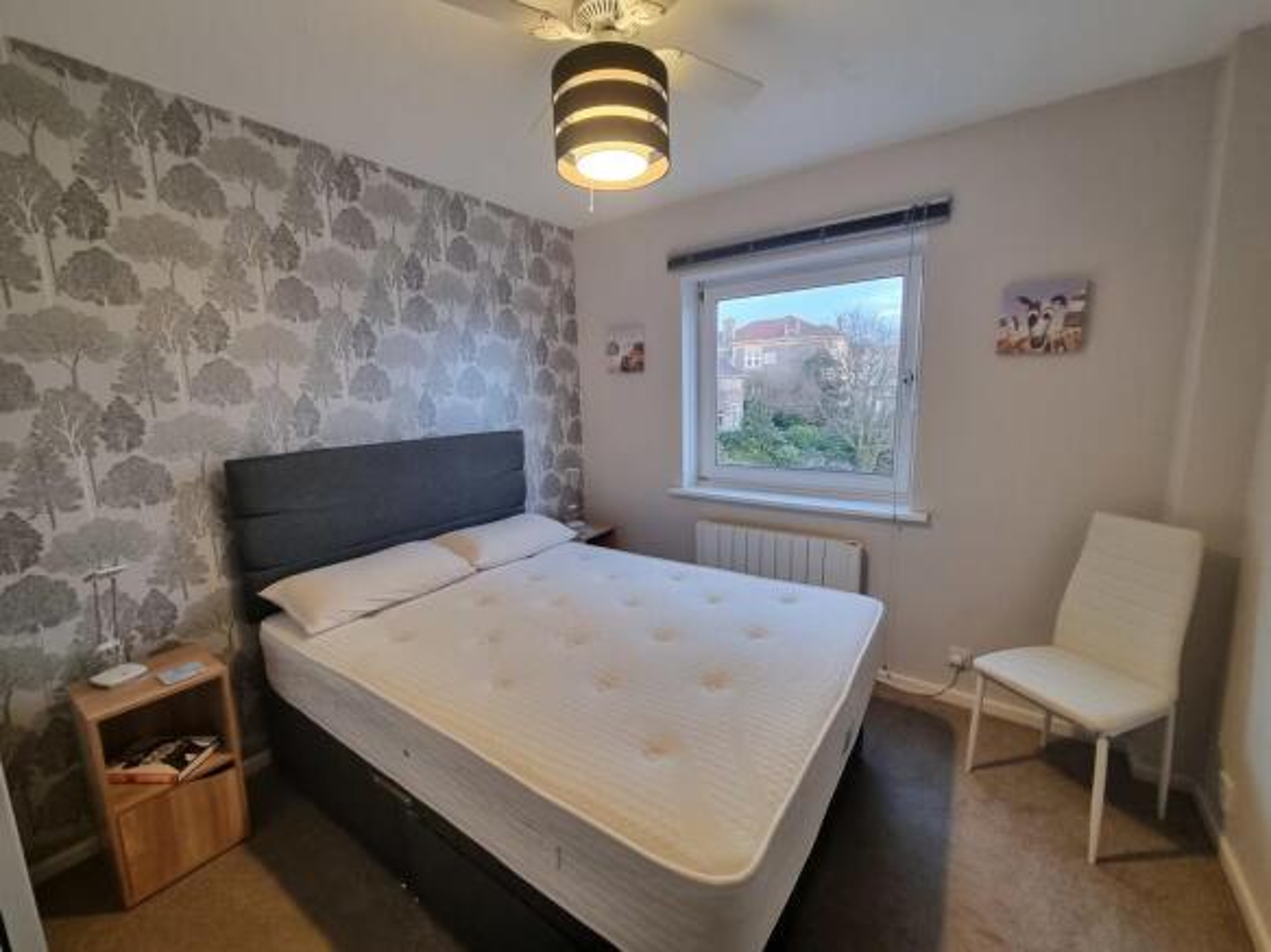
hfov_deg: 106.2
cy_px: 476
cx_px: 636
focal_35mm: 13
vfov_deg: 89.9
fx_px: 477
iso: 400
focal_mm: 2.2
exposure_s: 1/33
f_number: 2.2
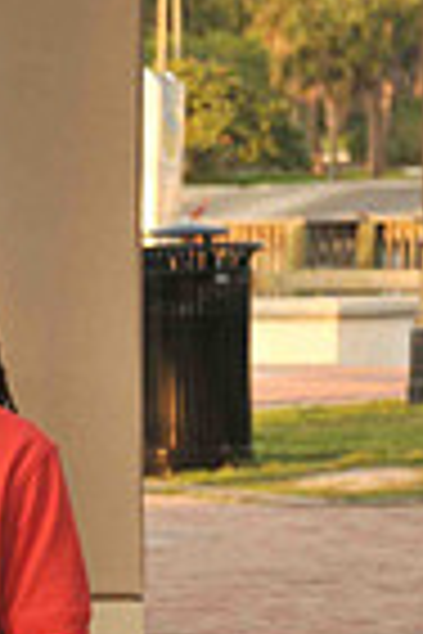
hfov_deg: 3.6
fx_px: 6732
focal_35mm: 382
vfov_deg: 5.4
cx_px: -245
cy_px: 742
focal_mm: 80
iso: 200
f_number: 5.6
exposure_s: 1/125
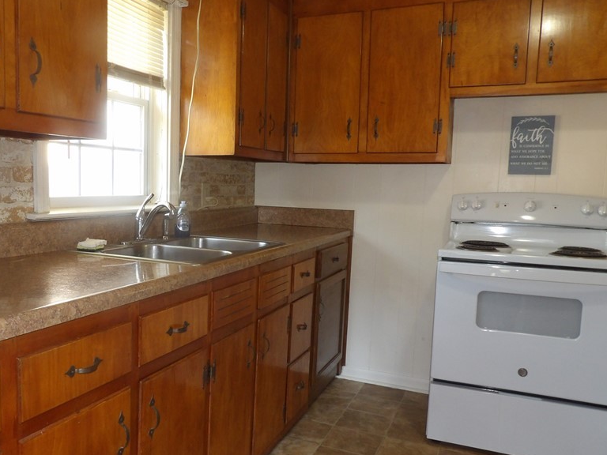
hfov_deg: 56.0
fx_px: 561
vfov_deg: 44.1
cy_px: 245
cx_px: 220
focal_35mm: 32
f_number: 3.2
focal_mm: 4.3
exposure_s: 1/33
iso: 200
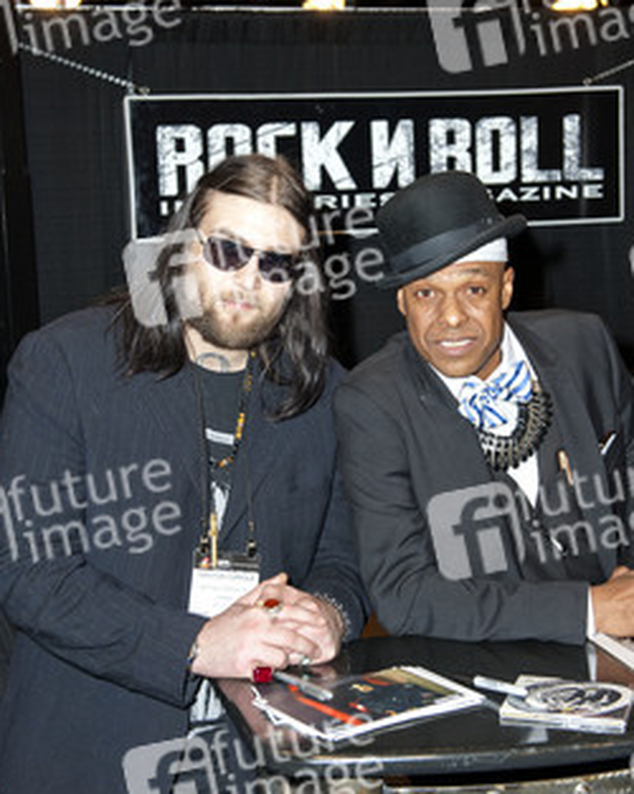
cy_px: 393
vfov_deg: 34.8
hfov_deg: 28.1
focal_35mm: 54
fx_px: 1268
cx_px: 328
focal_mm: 45
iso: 500
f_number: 5
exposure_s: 1/320
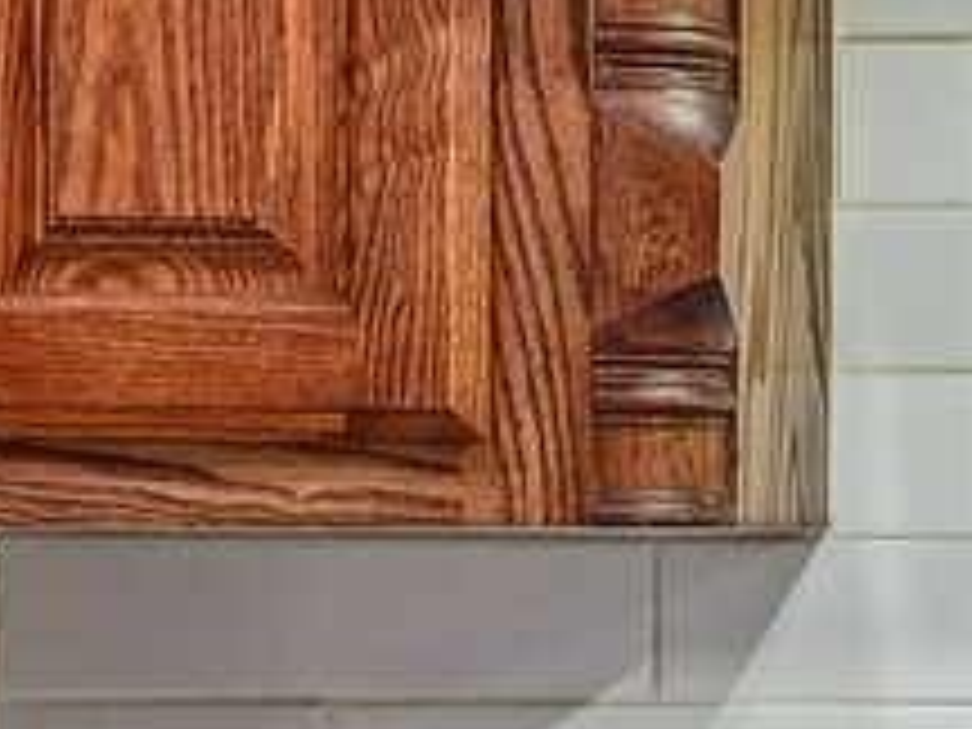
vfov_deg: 7.1
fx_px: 5869
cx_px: 1890
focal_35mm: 209
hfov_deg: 9.0
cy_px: 540
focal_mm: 29
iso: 400
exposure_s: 1/15
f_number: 8
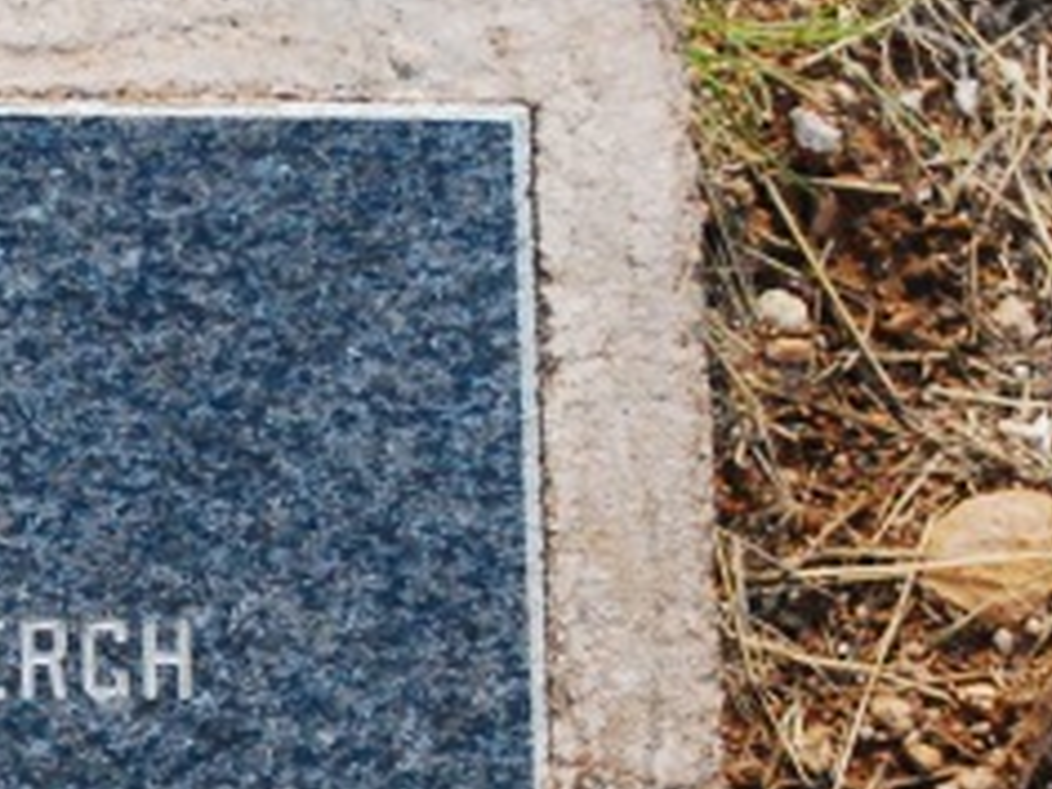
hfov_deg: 8.9
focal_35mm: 219
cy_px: 702
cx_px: -379
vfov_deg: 6.8
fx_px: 6658
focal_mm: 35
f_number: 5.3
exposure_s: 1/1600
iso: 1600
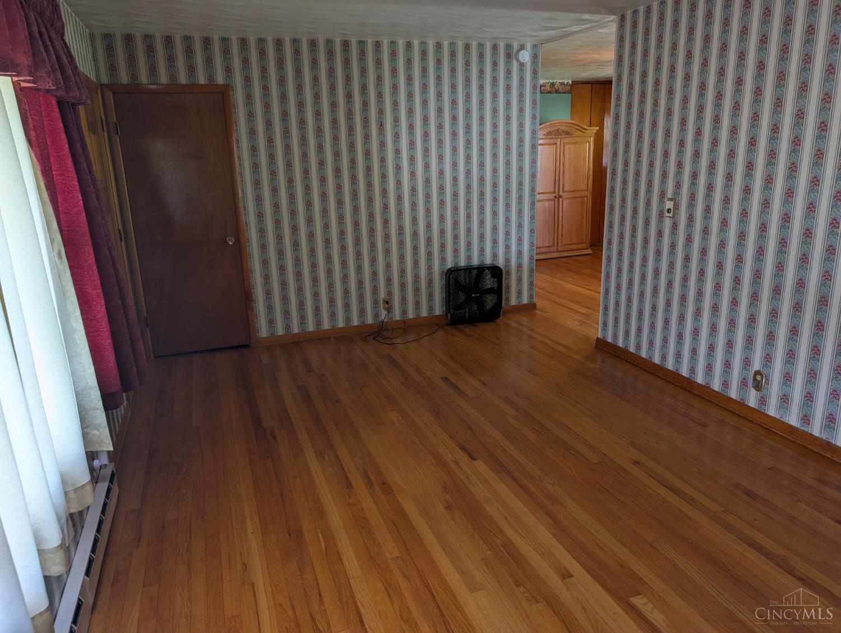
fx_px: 584
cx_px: 420
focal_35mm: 24
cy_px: 316
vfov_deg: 56.9
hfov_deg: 71.5
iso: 161
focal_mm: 6.9
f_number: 1.68
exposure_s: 1/120
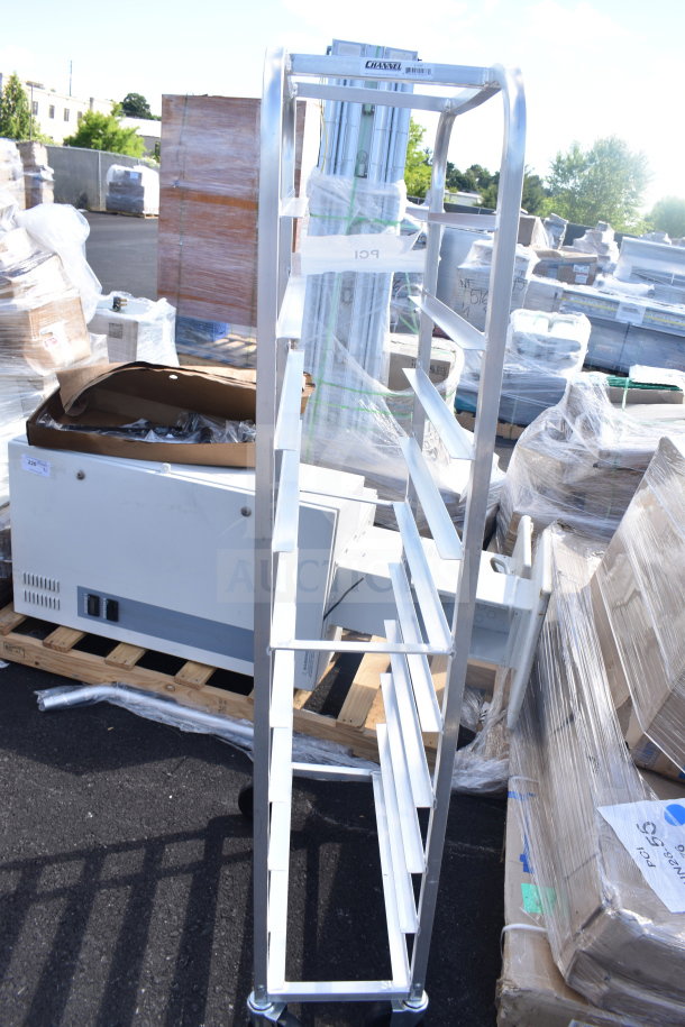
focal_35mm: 27
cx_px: 342
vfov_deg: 67.4
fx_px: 771
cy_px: 514
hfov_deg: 47.9
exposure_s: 1/160
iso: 200
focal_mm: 18
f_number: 6.3
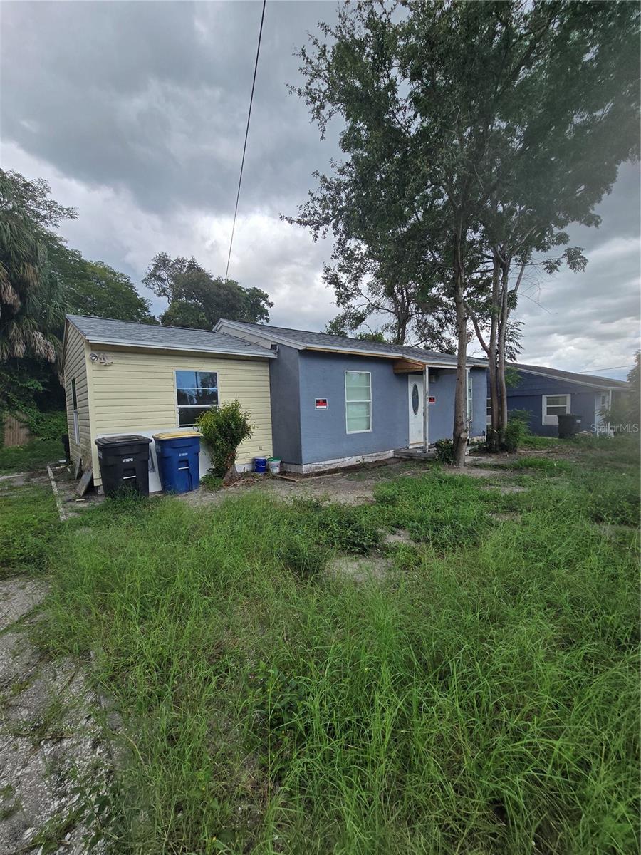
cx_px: 320
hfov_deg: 89.9
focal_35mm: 13
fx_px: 321
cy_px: 428
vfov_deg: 106.2
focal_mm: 2.2
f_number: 2.2
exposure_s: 1/1445
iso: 50
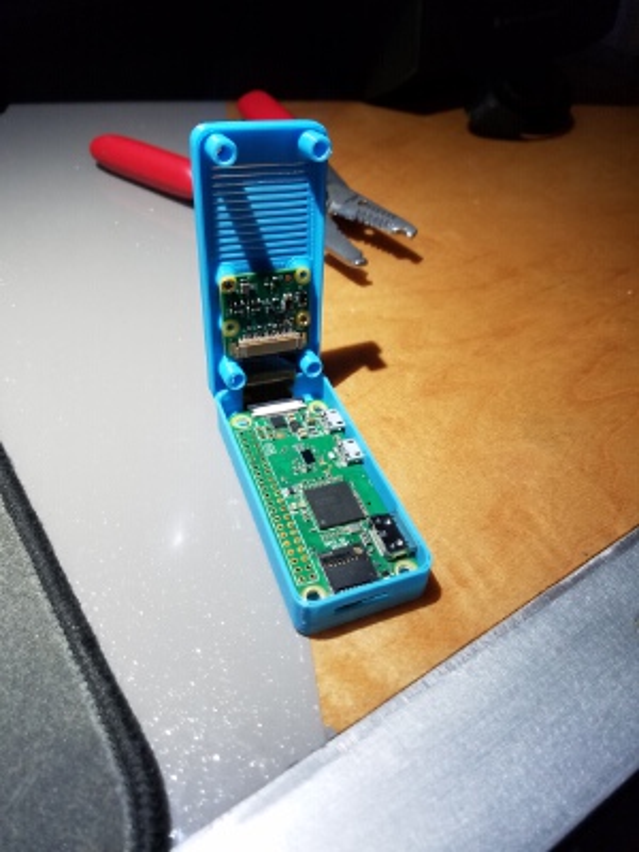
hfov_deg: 53.1
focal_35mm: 26
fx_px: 640
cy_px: 426
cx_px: 320
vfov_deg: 67.3
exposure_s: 1/120
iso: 64
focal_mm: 4.2
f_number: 1.7
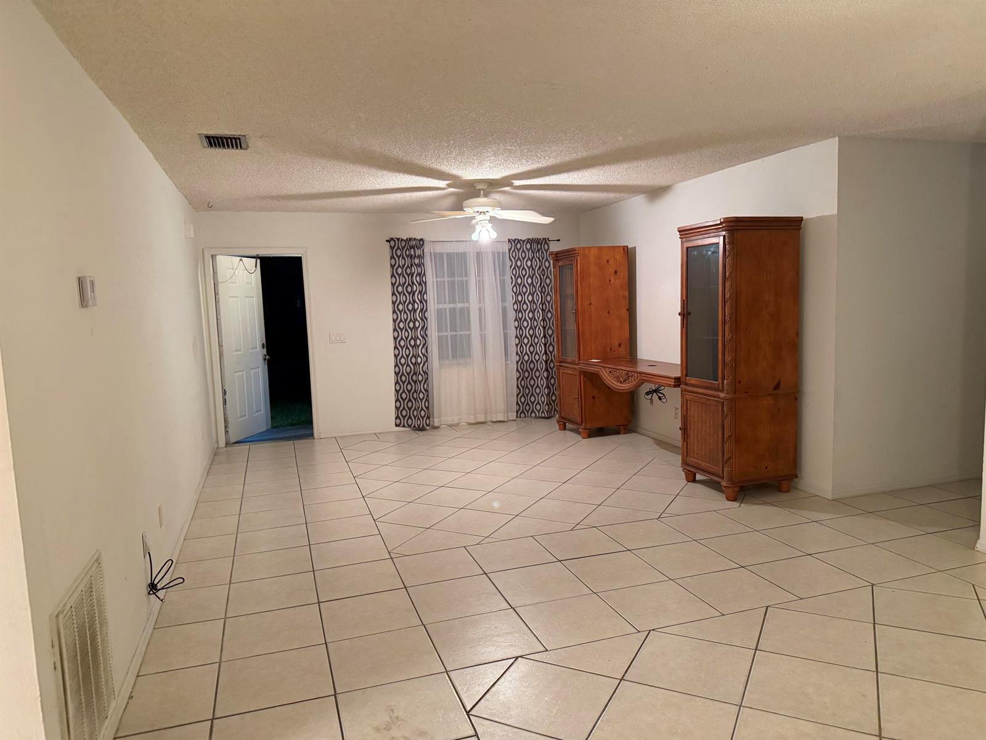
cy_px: 370
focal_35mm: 24
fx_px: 684
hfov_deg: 71.6
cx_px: 493
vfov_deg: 56.8
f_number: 1.78
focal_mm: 6.76
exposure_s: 1/60
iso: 500
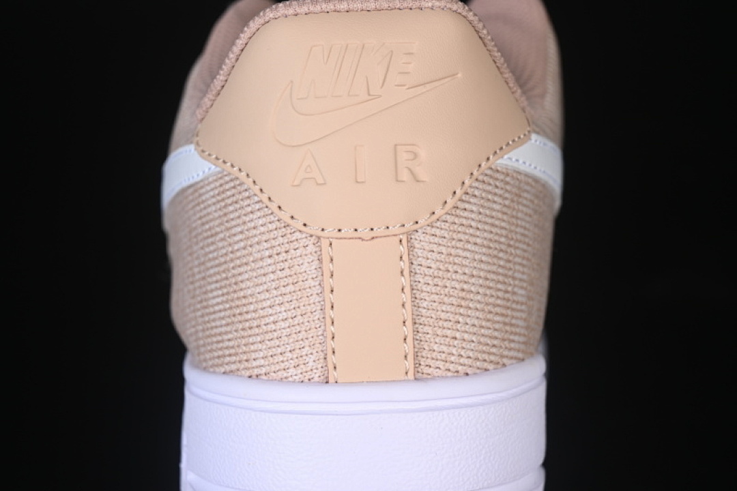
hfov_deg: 27.0
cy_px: 246
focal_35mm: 75
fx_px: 1535
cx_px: 368
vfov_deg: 18.2
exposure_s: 1/80
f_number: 7.1
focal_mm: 50
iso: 160
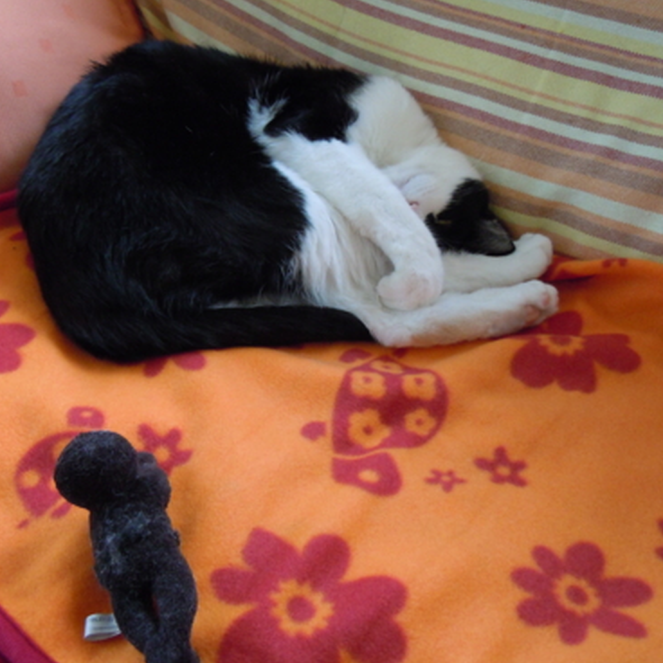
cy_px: 332
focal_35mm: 36
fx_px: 780
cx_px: 272
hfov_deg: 45.8
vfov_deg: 46.0
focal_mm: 5.4
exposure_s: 1/20
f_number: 3.5
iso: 400
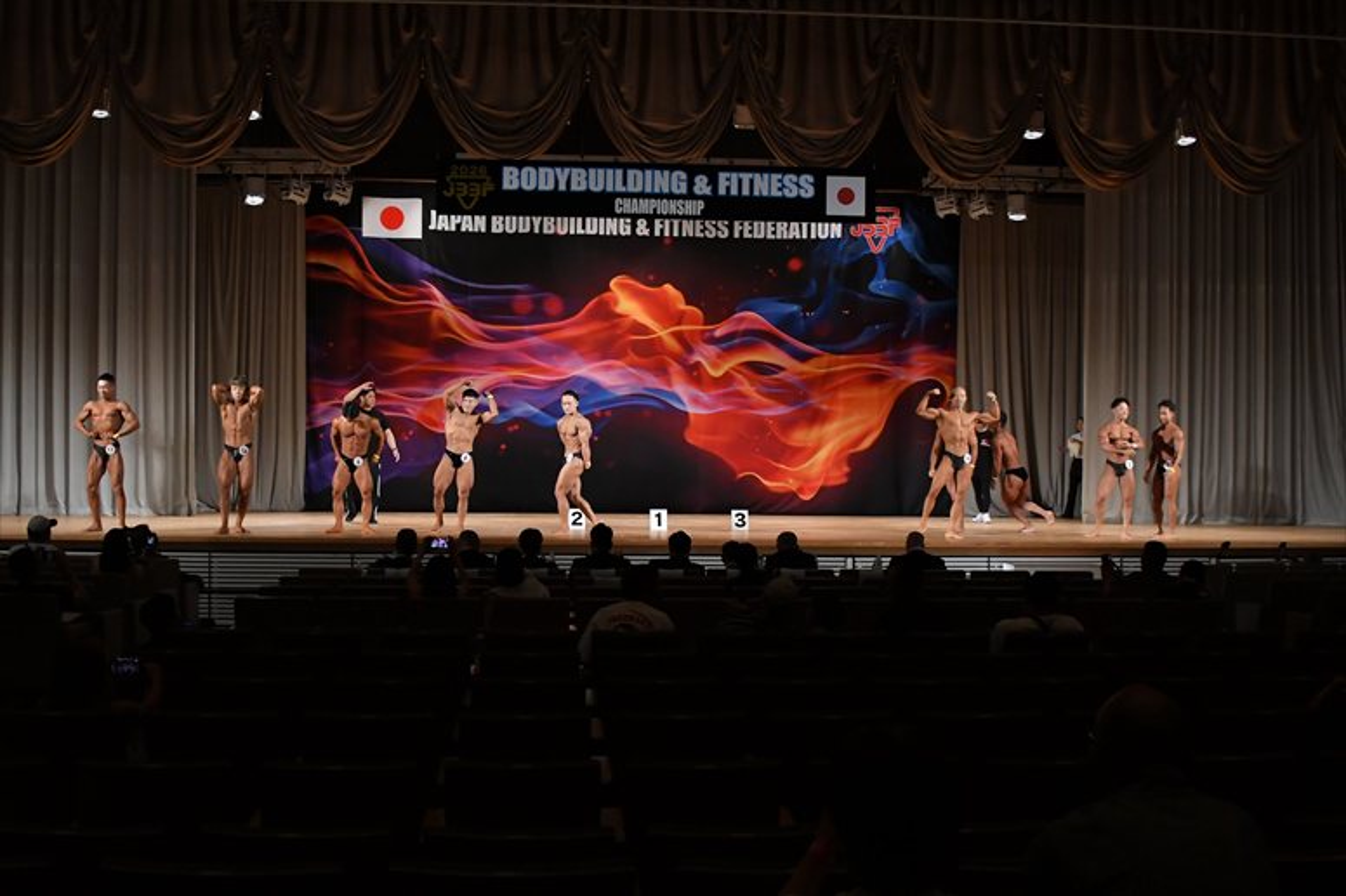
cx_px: 673
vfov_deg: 31.9
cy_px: 448
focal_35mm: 42
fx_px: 1570
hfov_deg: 46.4
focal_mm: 28
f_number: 5.6
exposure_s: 1/400
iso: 3200
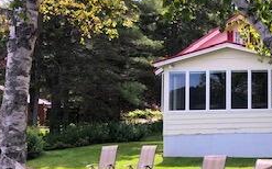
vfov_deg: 16.9
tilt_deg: +5.5
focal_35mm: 77
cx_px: 323
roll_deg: +0.8
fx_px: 570
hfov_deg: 24.4
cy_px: 91
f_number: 1.8
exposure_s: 1/827
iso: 20
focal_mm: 3.99
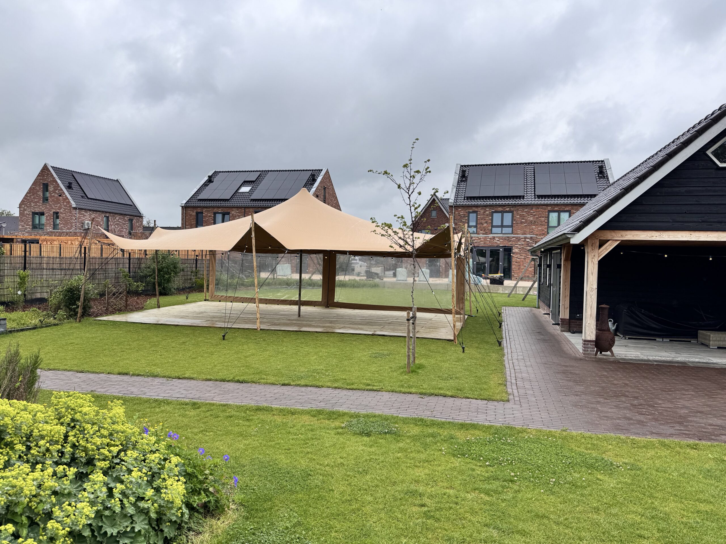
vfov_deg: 56.8
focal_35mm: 24
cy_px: 272
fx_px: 503
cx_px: 363
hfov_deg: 71.6
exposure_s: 1/2710
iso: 80
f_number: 1.78
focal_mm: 6.76
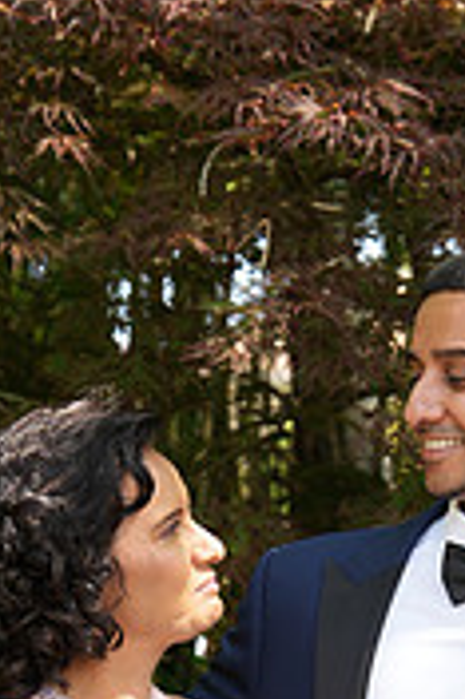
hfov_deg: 8.1
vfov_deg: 12.1
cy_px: 723
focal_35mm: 168
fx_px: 3261
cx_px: 499
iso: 125
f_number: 4
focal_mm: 51
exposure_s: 1/200
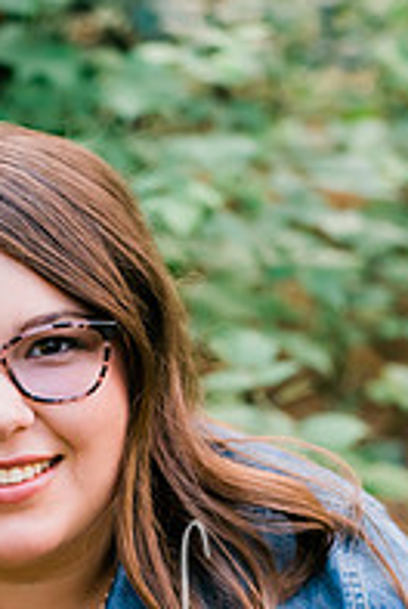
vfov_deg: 17.6
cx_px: 77
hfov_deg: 12.0
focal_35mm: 114
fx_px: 1931
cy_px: 587
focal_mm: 50
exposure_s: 1/250
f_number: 2.8
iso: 640
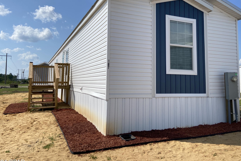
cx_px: 131
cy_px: 65
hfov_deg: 58.6
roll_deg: +0.0
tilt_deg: +3.8
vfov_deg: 40.9
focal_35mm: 32
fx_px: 214
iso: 32
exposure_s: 1/5495
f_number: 1.8
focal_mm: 4.25
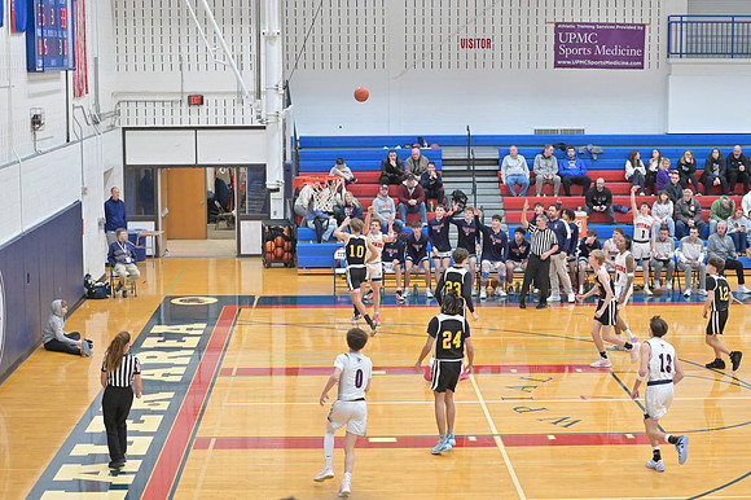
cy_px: 250
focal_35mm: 70
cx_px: 376
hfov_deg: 28.9
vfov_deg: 19.4
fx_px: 1459
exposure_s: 1/800
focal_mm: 70
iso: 8000
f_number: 4
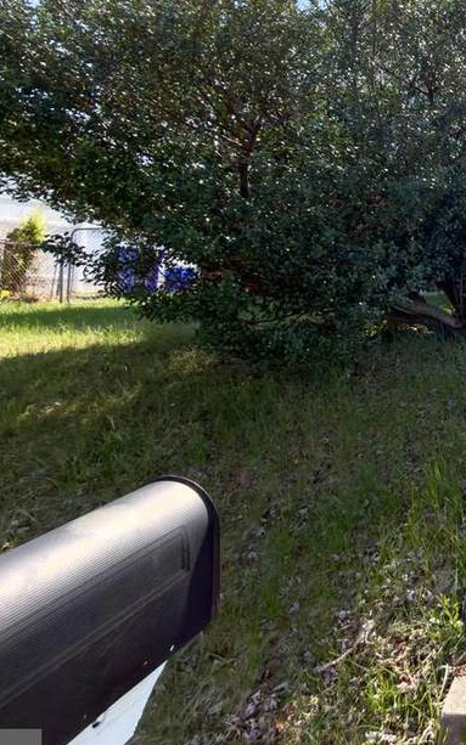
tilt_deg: +6.2
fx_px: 630
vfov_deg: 58.8
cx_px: 630
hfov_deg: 30.4
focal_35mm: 31
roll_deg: +0.3
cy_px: 208
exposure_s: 1/655
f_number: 2.2
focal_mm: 2.22
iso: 20
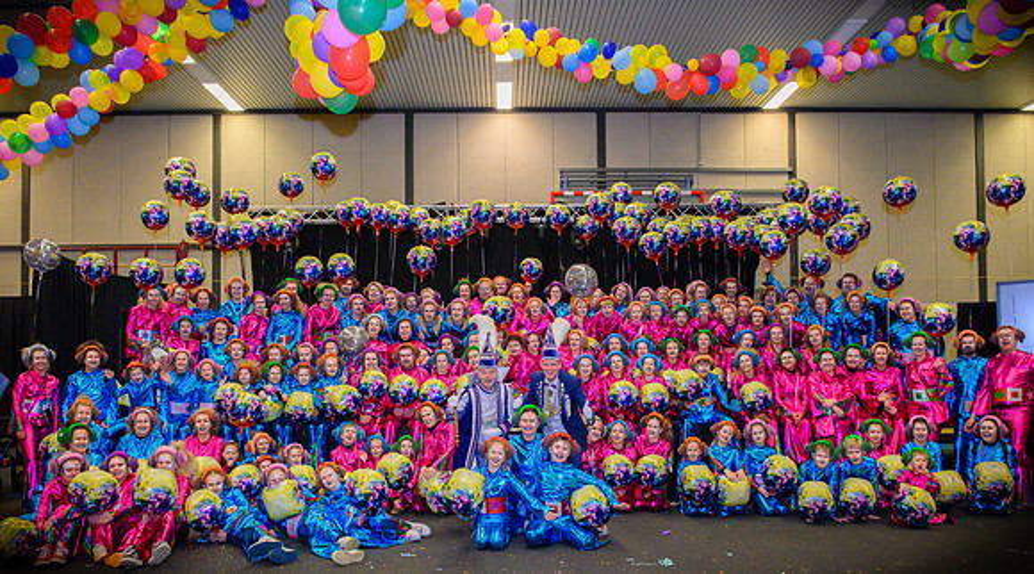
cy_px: 345
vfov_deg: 40.4
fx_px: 776
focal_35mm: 28
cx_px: 517
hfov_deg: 67.4
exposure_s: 1/80
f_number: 8
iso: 2500
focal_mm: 18
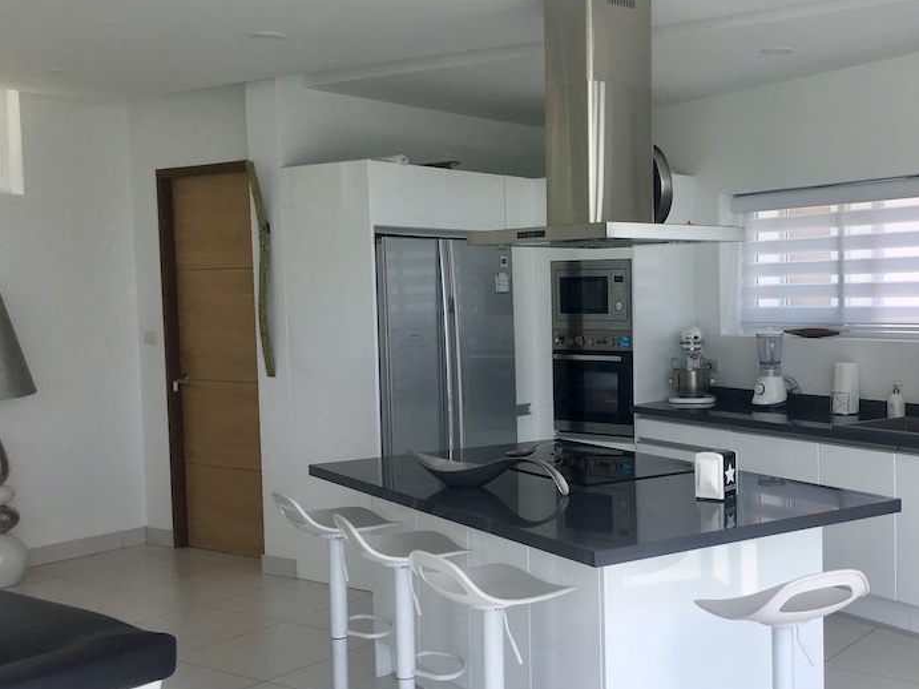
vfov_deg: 33.6
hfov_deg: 42.6
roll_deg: +0.5
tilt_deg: -4.7
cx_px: 680
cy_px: 368
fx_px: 1141
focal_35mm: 43
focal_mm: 4.15
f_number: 2.2
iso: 25
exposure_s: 1/487
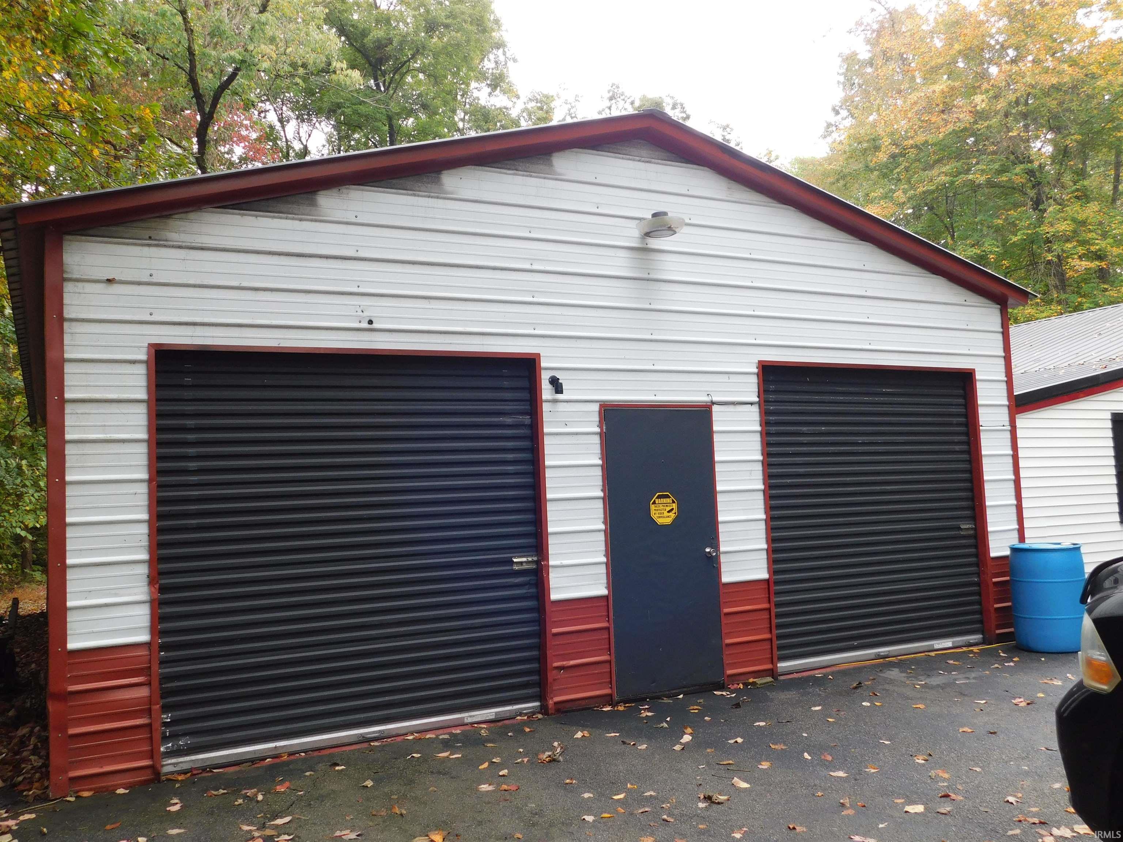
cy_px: 421
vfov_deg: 46.8
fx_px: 973
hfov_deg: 60.0
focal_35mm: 30
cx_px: 562
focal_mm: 5.3
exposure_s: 1/60
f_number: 3.2
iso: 125
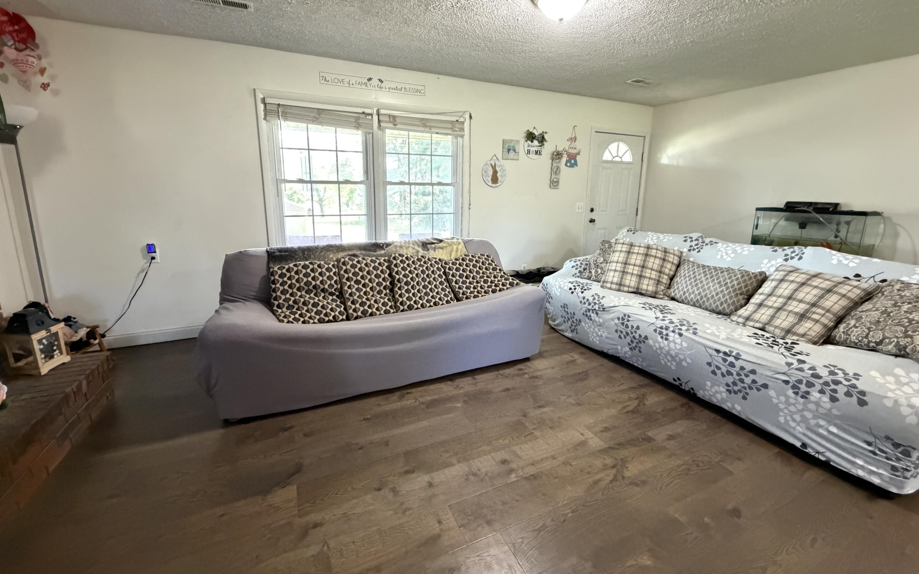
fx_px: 376
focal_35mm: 15
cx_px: 456
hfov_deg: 101.5
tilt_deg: -11.1
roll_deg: -0.5
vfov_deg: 74.6
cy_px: 259
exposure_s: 1/30
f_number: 2.2
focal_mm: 2.22
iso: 1250
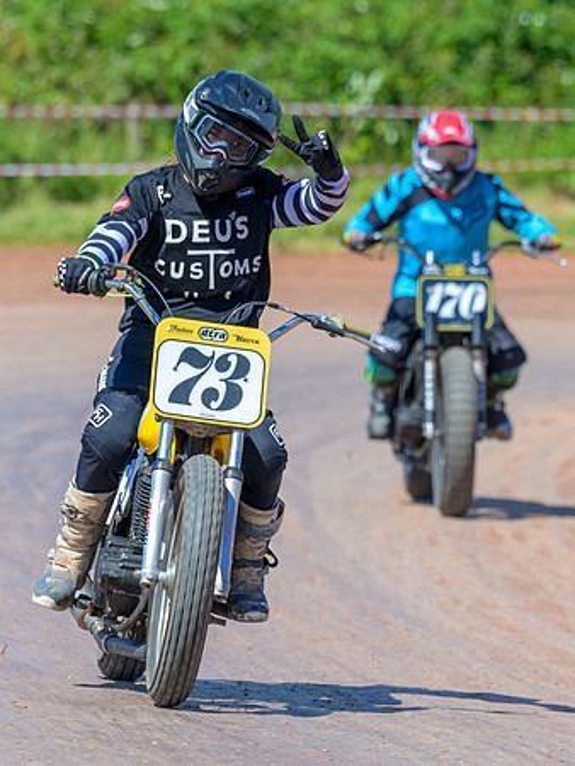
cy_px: 384
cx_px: 331
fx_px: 9788
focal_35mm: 442
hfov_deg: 3.4
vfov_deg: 4.5
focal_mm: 200
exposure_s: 1/500
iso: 64
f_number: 4
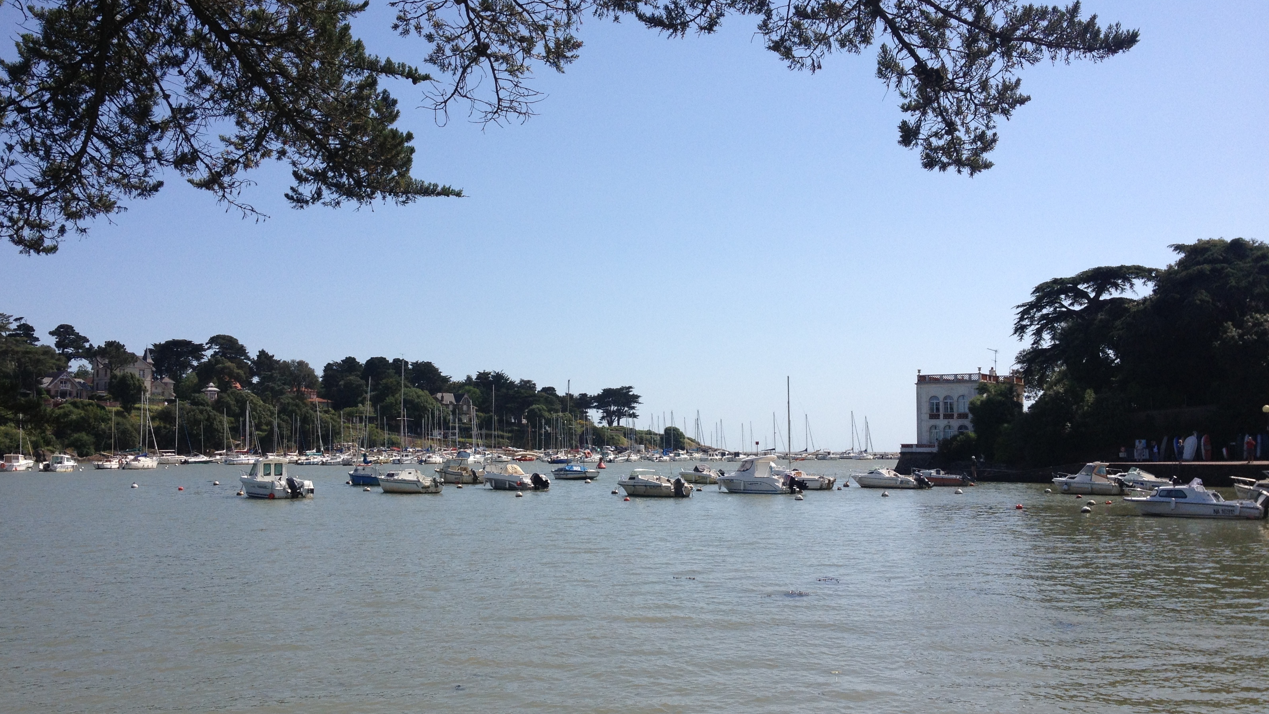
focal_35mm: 39
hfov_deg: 51.6
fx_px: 1312
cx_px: 620
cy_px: 386
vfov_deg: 30.4
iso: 50
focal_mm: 4.28
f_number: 2.4
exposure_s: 1/2762
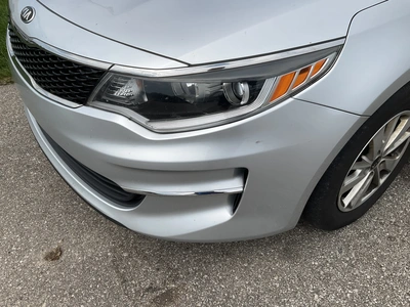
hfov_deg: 61.7
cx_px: 205
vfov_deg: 48.2
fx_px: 343
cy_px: 154
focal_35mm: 29
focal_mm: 3
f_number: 1.8
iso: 25
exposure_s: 1/2427
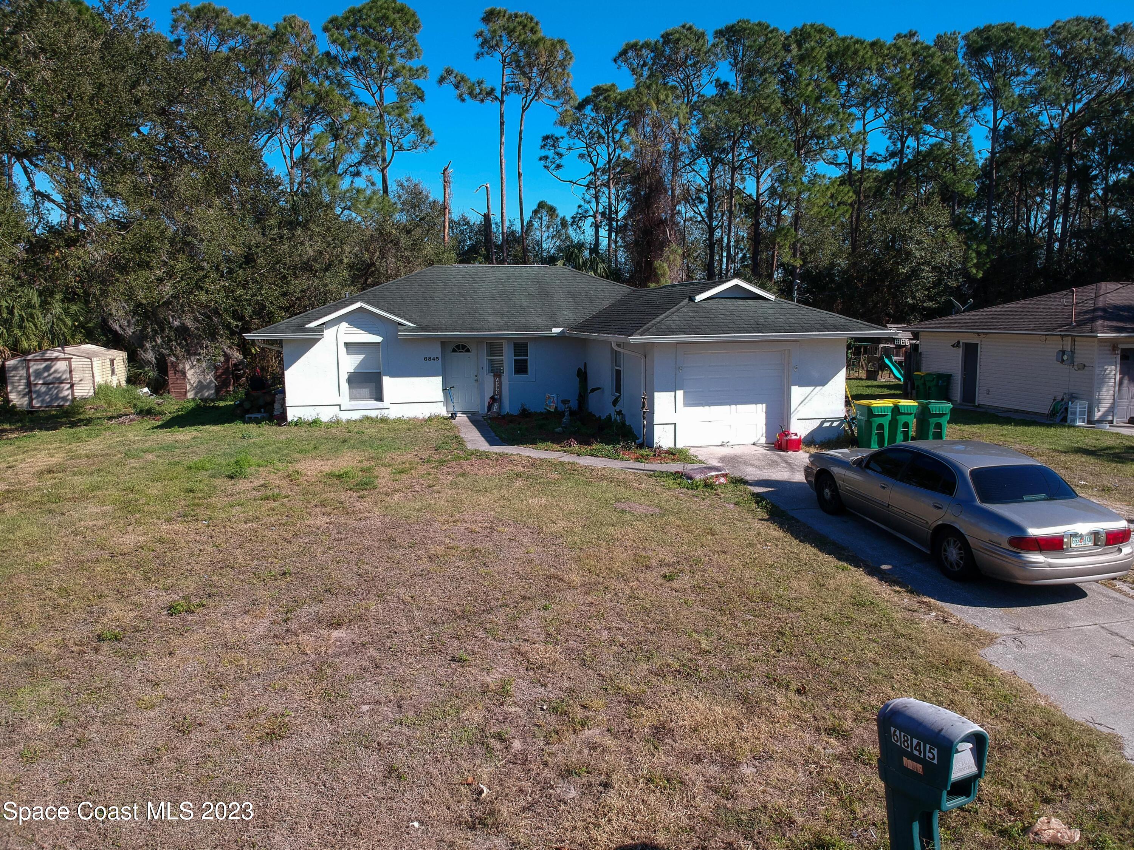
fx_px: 819
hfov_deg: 69.4
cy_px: 425
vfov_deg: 54.9
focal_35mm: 25
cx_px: 567
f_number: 2.6
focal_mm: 4.49
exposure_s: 1/800
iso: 100
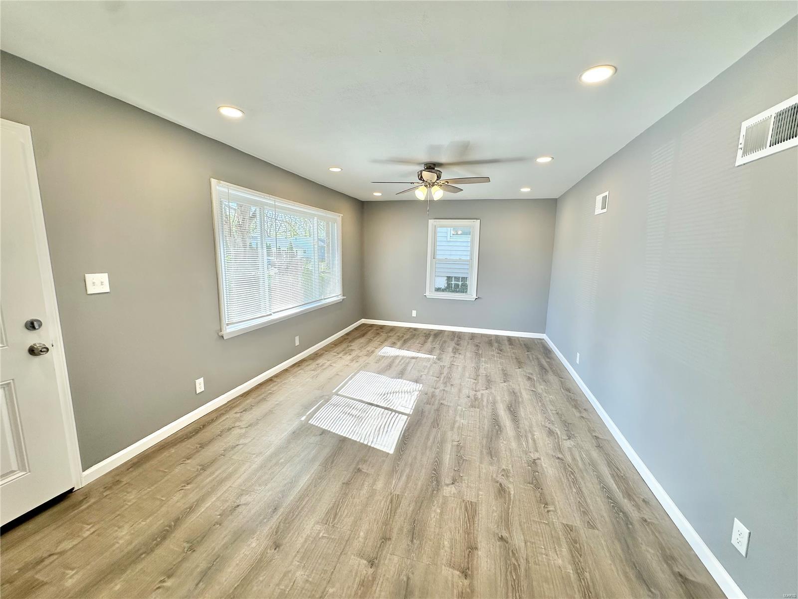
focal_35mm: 14
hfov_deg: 102.1
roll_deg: -1.3
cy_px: 300
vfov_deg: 85.7
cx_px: 399
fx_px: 323
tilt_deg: -7.5
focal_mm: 2.22
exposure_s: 1/148
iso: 40
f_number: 2.2
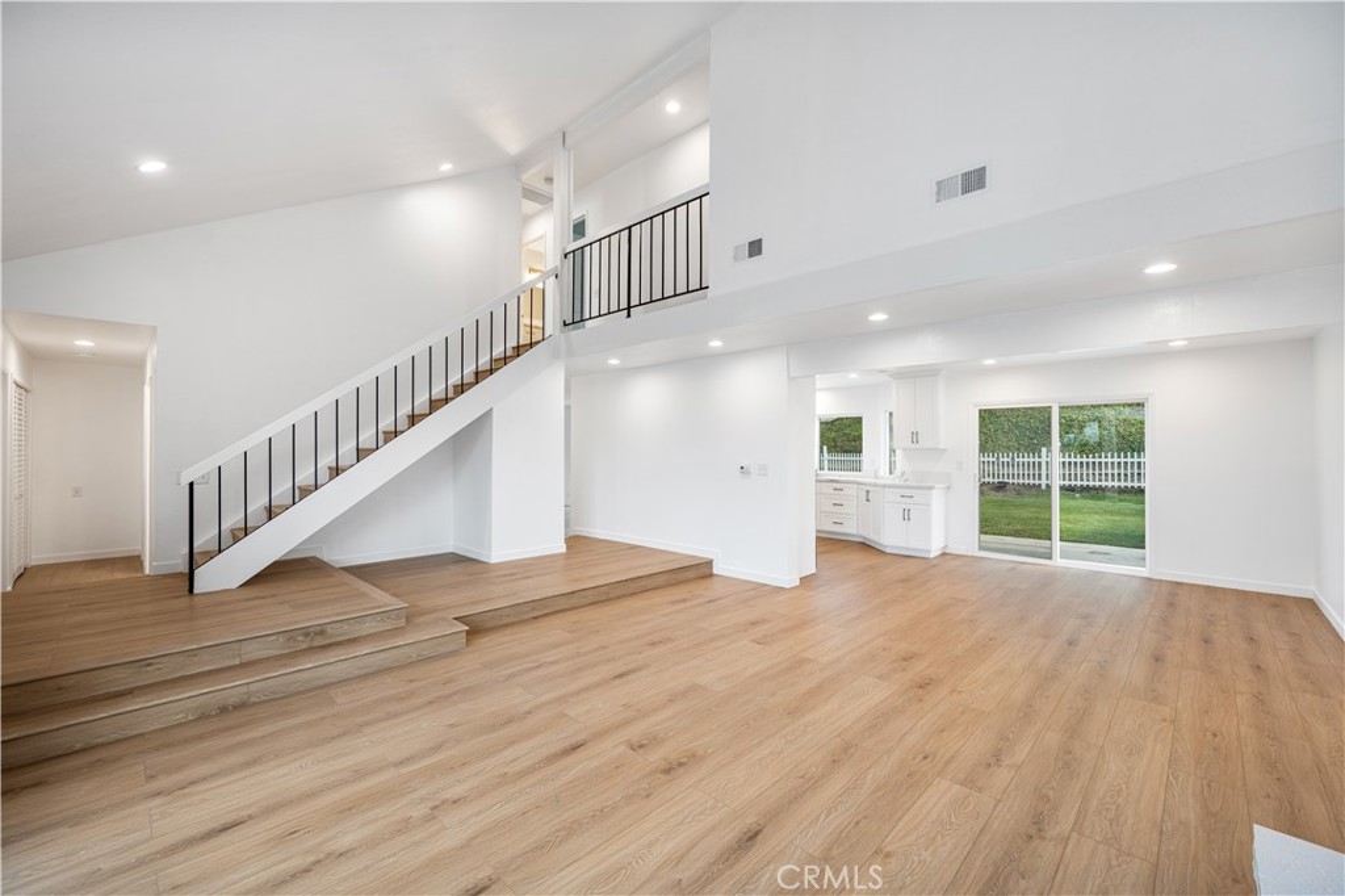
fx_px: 542
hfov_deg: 102.3
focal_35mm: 14
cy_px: 448
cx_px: 672
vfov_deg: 79.2
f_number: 6.3
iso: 100
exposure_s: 1/13
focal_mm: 14.5
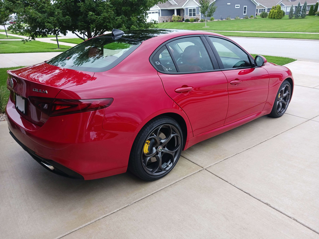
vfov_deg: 51.4
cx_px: 160
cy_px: 120
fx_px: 249
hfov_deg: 65.3
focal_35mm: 27
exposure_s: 1/60
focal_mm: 4
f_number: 1.8
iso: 32
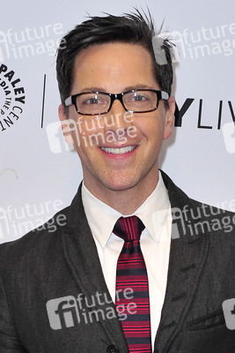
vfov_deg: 39.6
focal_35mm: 50
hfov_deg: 27.0
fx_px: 489
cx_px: 118
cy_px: 176
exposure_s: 1/320
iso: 400
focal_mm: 50
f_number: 4
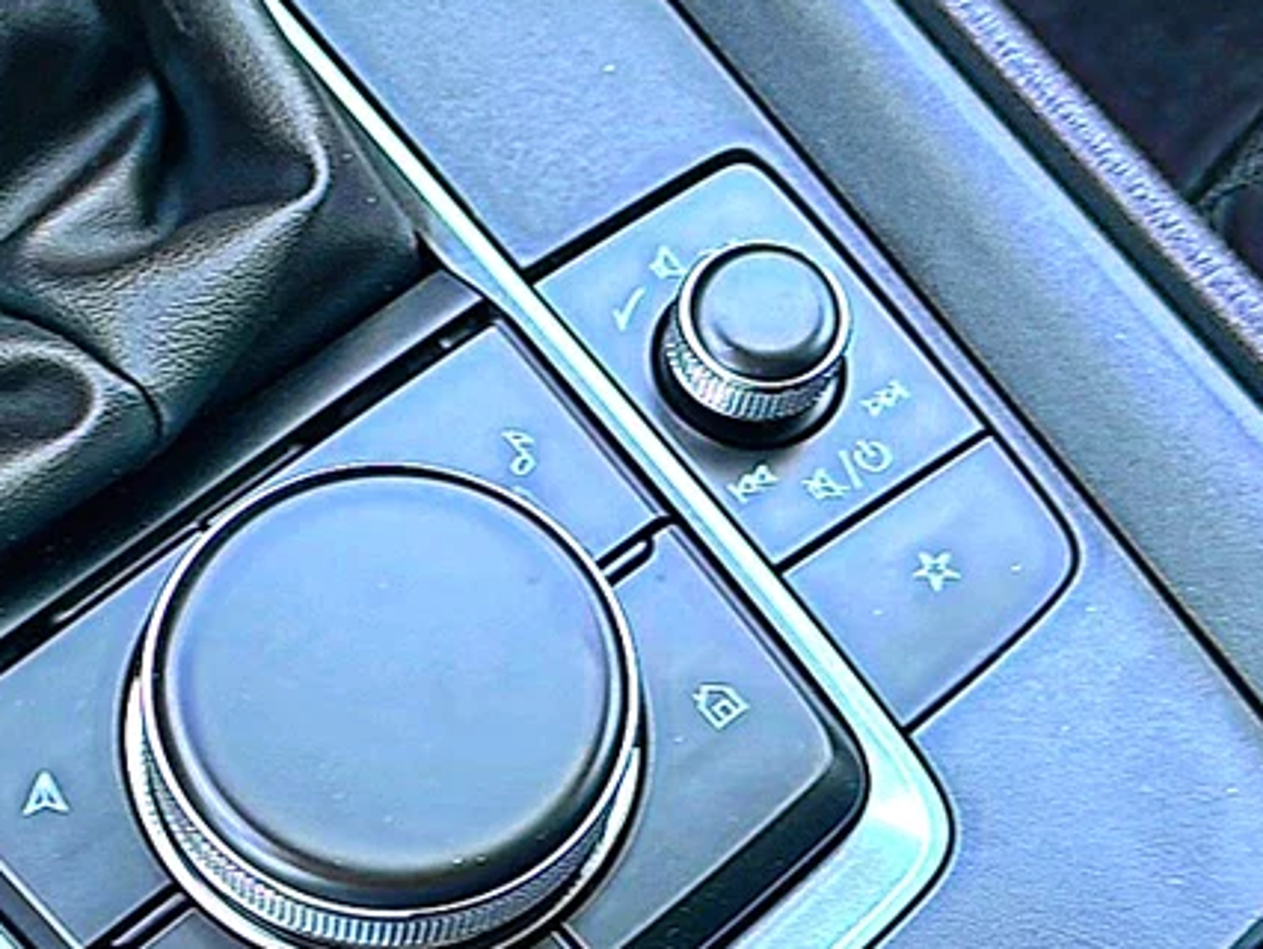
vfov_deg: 21.2
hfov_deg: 28.0
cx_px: 436
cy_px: 695
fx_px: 2519
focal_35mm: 69
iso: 50
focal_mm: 6.86
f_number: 1.78
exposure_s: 1/53
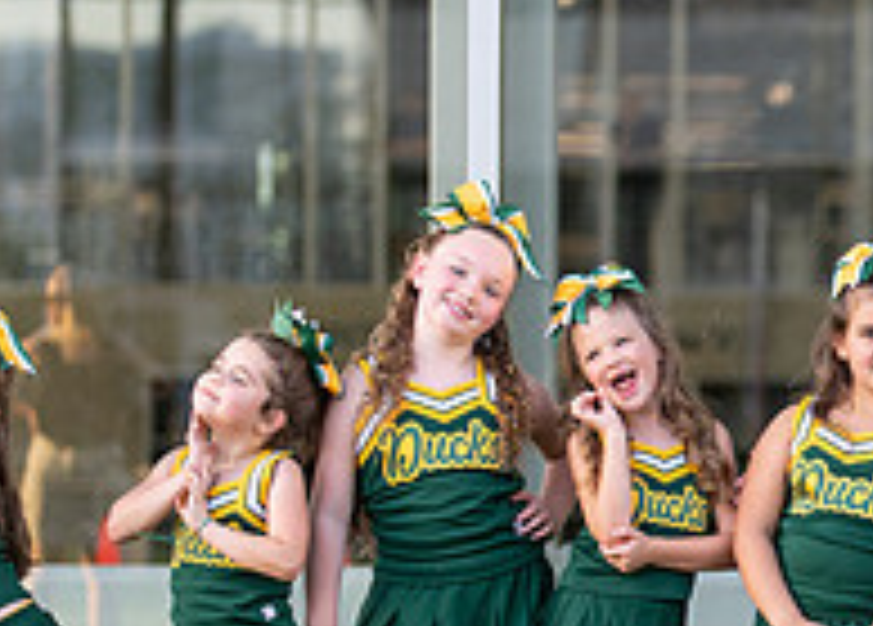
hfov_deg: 8.6
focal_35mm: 231
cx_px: 1160
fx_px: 5733
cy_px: 582
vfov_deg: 6.2
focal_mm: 50
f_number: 1.2
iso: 250
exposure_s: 1/1000
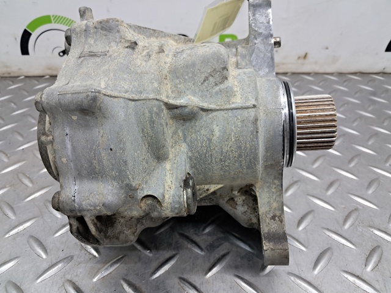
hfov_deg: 65.4
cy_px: 146
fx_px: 305
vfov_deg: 51.3
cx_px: 196
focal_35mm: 27
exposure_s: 1/50
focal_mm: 4
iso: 125
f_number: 1.8
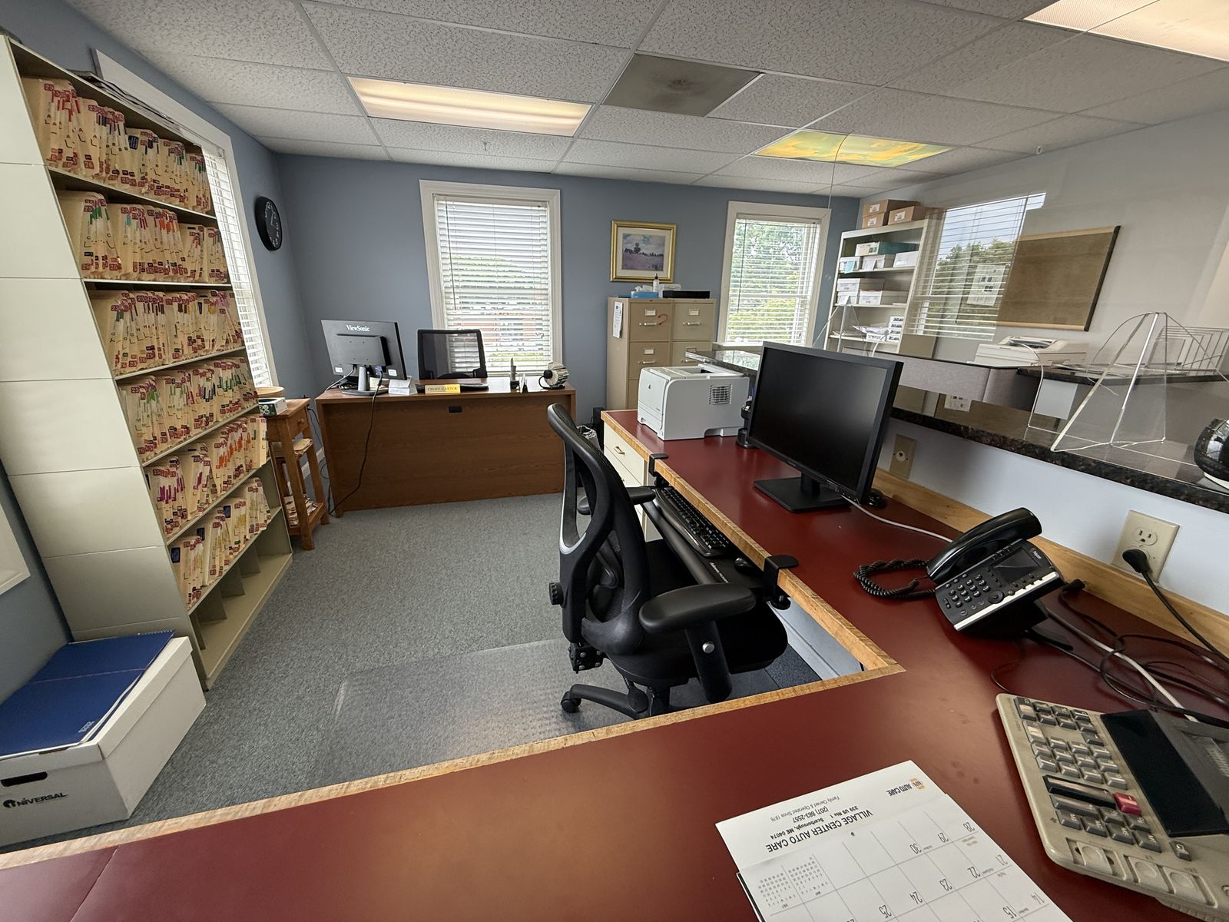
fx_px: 497
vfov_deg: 85.7
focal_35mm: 14
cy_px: 461
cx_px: 614
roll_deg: +0.3
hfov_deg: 102.1
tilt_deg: -18.1
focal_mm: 2.22
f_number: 2.2
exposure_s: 1/120
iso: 160
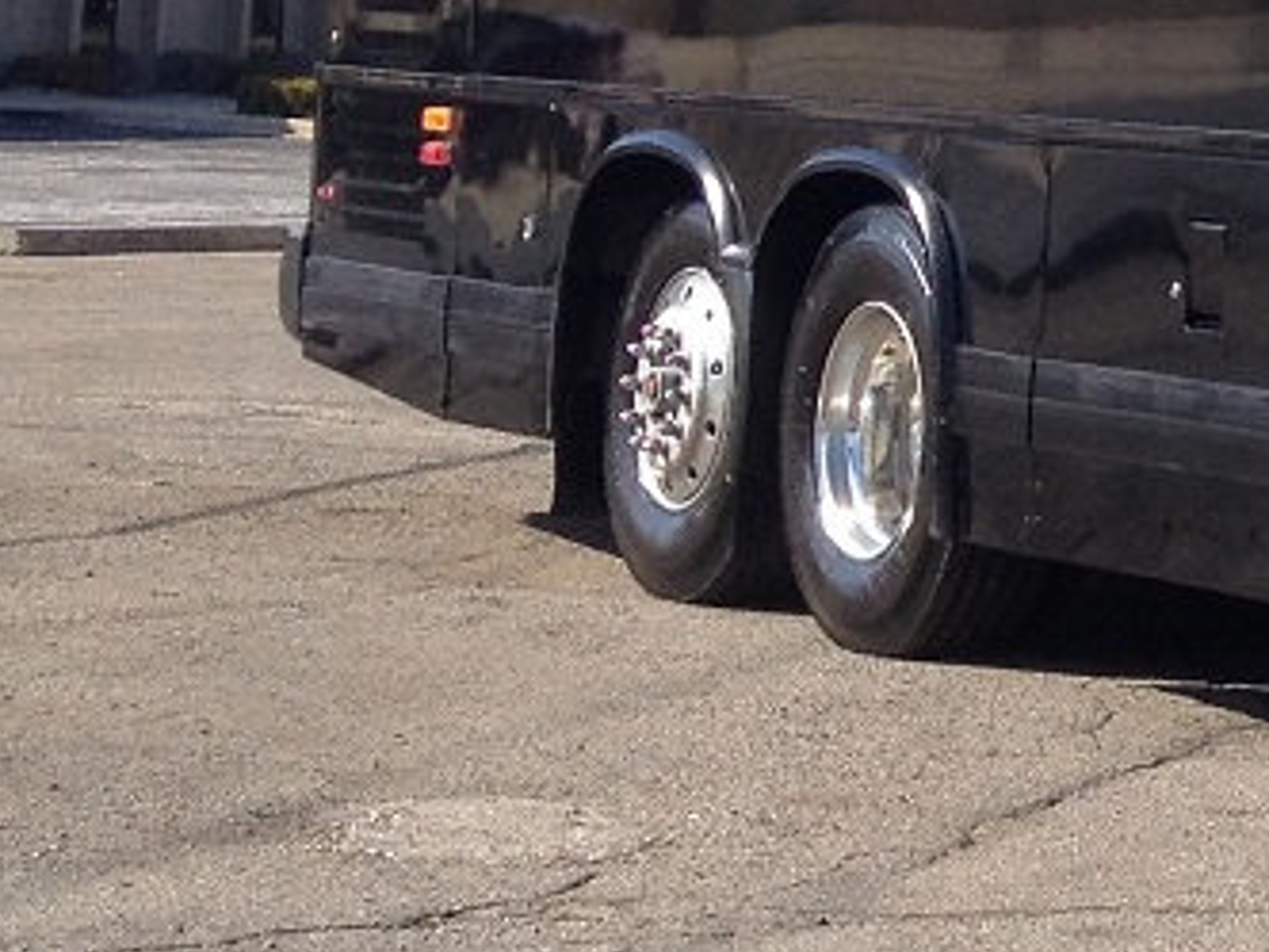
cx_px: 2871
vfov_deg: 8.5
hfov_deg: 10.2
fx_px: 6305
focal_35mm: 172
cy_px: -203
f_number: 2.4
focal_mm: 4.28
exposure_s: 1/800
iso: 50
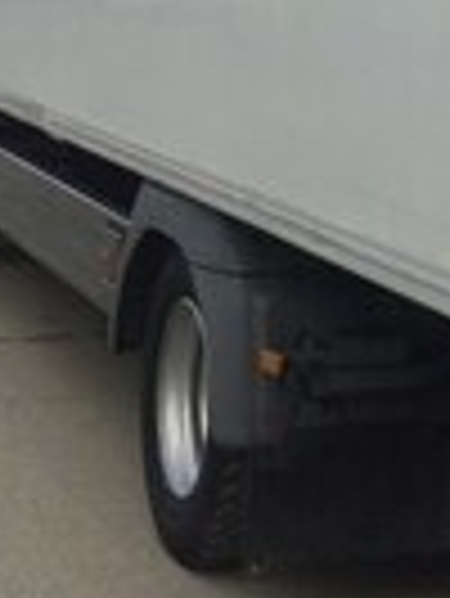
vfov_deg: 16.9
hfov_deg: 13.3
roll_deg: -2.6
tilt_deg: +6.5
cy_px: -220
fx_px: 1869
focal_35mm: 108
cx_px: 549
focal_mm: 4.15
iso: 32
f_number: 2.2
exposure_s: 1/1080
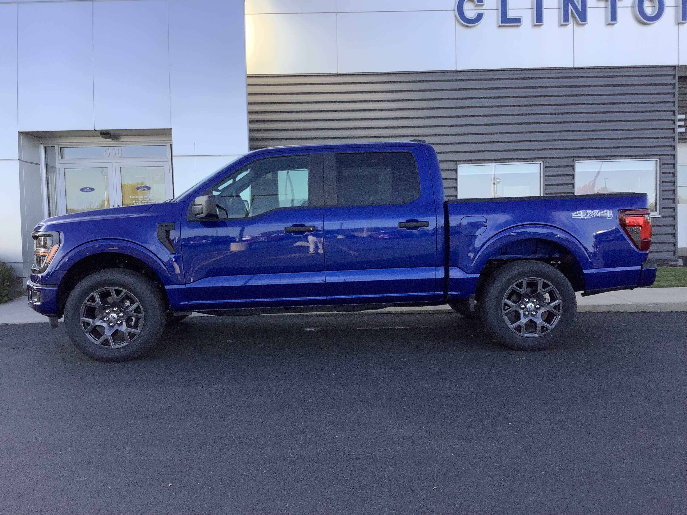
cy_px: 258
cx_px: 344
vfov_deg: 45.4
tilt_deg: -3.4
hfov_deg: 58.4
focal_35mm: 31
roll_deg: +1.4
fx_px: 615
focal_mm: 3.3
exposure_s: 1/858
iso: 25
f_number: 2.4
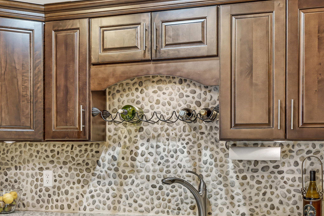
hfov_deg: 38.7
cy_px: 152
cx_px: 125
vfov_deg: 26.3
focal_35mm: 51
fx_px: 459
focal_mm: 35
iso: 200
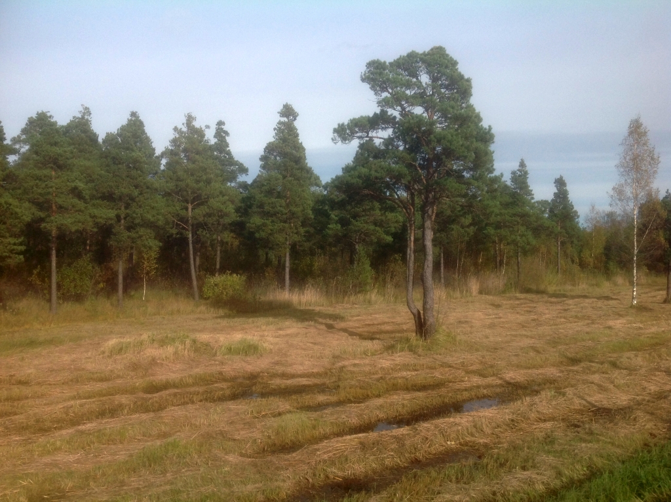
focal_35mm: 35
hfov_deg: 52.7
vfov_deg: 40.6
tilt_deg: +0.3
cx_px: 336
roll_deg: -0.1
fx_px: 677
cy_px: 251
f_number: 2.4
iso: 50
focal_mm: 4.28
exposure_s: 1/1592
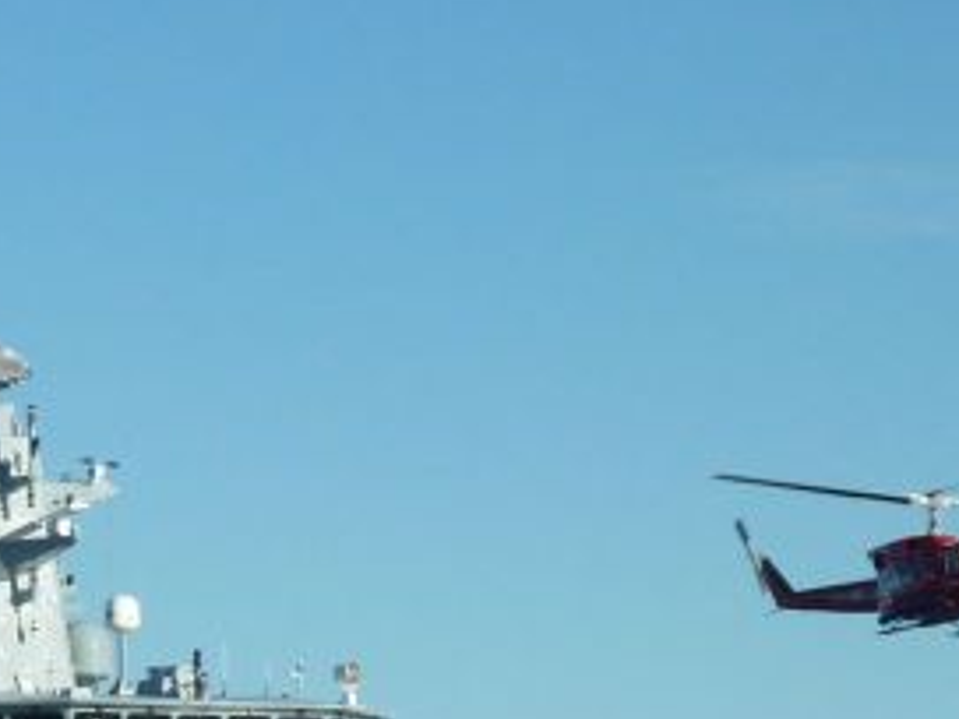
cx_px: 113
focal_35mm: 326
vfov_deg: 4.6
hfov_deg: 6.1
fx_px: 9031
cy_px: 634
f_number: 5.6
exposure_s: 1/640
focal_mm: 18.2
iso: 80
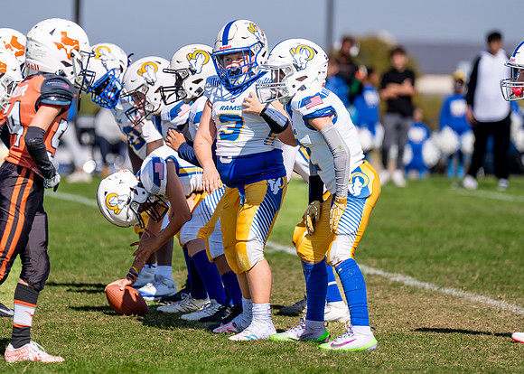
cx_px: 241
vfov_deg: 4.5
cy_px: 164
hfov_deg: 6.3
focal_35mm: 320
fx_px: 4762
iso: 100
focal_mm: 200
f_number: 2.8
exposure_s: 1/4000
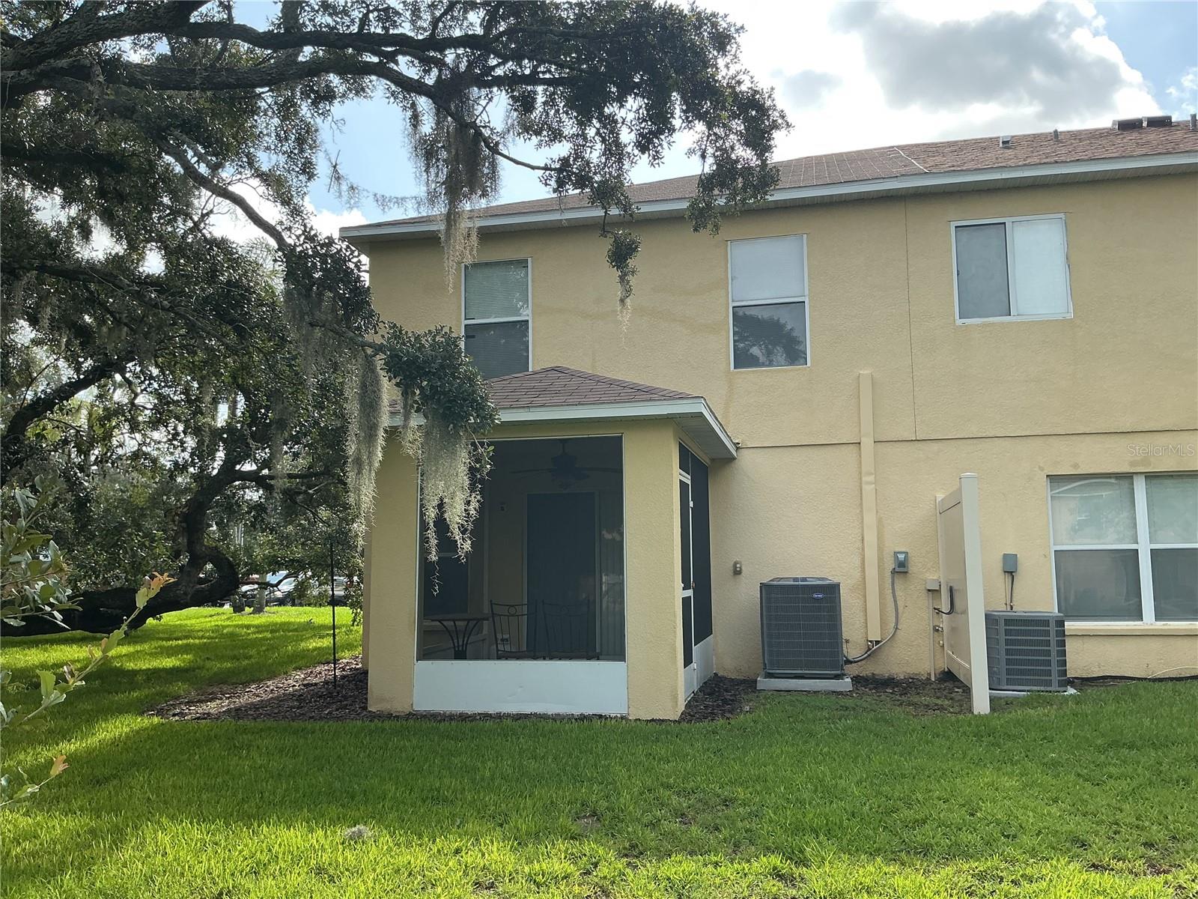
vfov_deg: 48.2
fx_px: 1004
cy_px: 450
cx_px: 599
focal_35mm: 29
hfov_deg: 61.7
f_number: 1.8
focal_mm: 3
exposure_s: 1/568
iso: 25
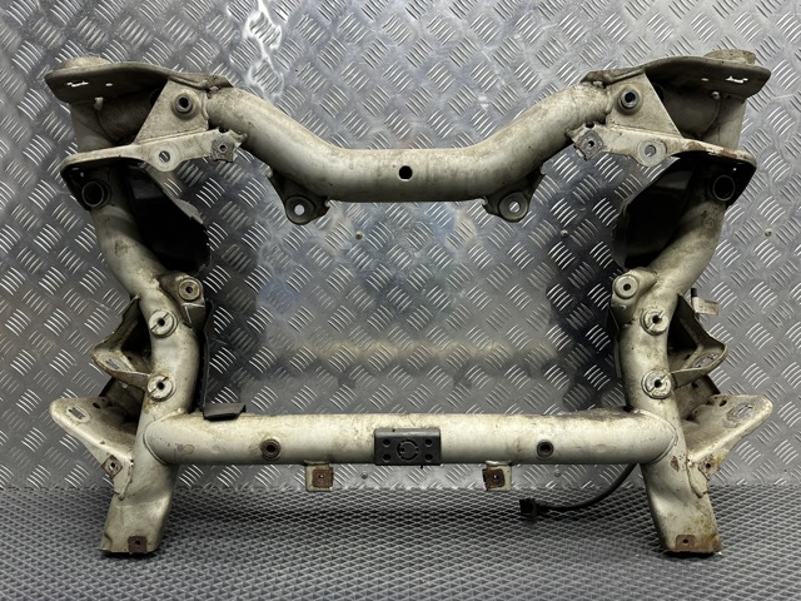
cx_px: 400
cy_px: 300
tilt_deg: -9.9
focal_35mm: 24
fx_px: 555
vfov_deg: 56.8
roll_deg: +0.8
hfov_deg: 71.6
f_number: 1.78
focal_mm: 6.86
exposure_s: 1/100
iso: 200
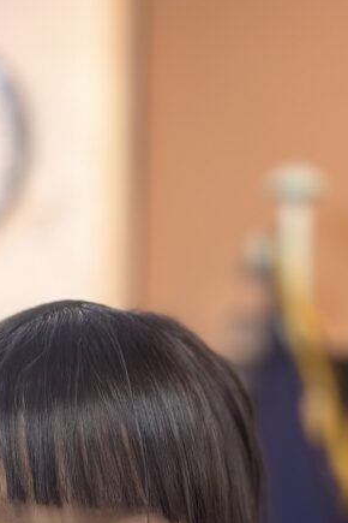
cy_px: 778
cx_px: 56
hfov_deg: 8.9
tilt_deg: -6.6
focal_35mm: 153
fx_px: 2218
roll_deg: -1.1
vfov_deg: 12.7
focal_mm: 6.86
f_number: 1.78
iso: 125
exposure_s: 1/100
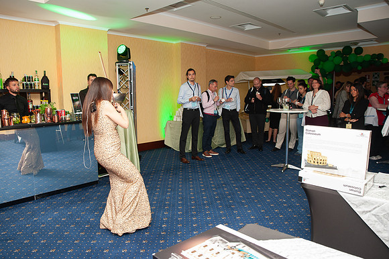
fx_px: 278
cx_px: 185
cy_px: 126
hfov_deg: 70.0
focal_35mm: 26
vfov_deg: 50.0
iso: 400
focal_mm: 24
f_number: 4
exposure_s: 1/125
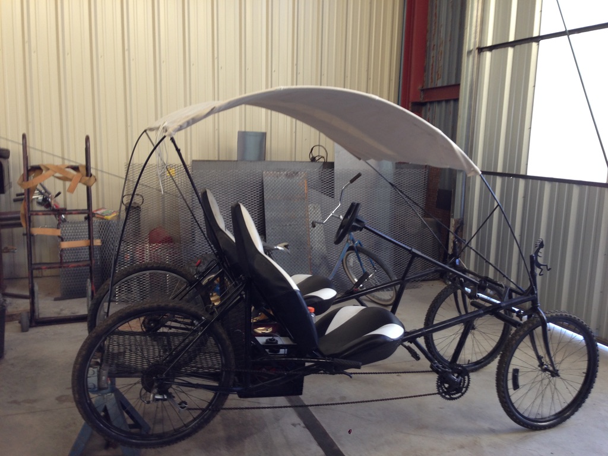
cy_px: 228
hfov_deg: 55.4
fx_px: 580
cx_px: 304
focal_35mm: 33
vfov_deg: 42.9
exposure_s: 1/20
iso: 50
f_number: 2.4
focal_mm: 4.13
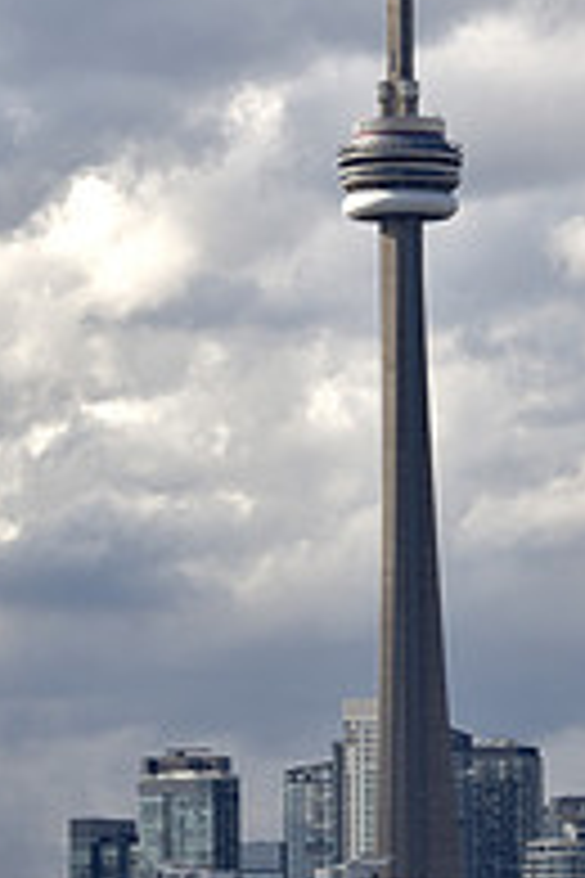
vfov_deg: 6.5
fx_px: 7751
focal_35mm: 318
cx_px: 112
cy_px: 293
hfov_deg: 4.3
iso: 200
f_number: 8
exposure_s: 1/750
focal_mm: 92
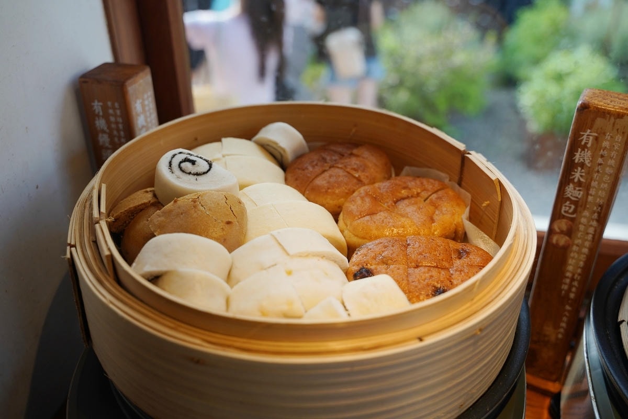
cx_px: 314
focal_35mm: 34
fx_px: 593
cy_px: 210
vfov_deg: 38.9
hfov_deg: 55.8
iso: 250
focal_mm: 34
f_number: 4
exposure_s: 1/160
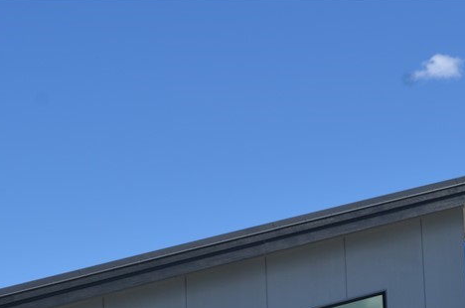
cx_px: 213
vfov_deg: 13.2
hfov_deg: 20.2
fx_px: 1304
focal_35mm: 101
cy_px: 353
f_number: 8
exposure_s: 1/250
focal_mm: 29
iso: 100
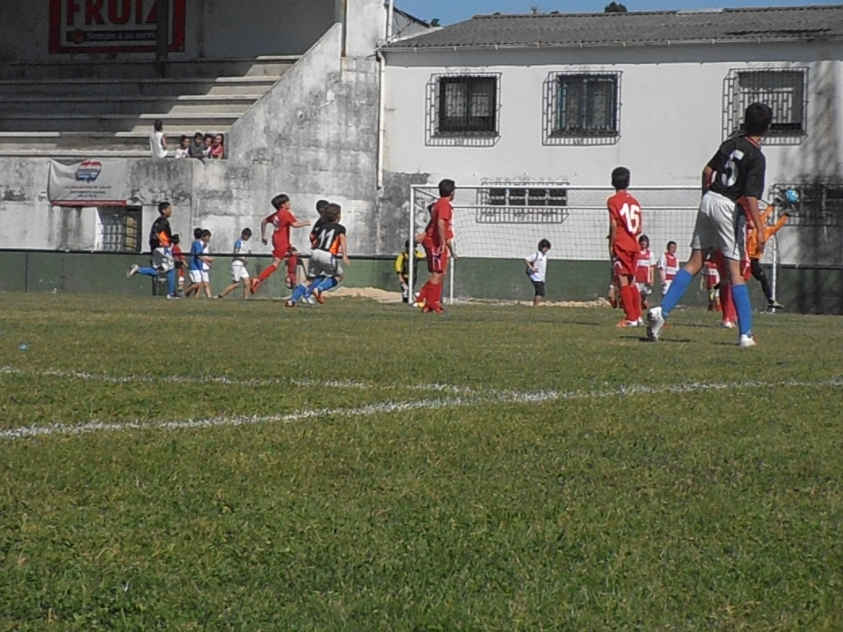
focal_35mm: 138
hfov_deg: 14.3
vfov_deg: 10.7
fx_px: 3361
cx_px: 422
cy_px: 316
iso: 400
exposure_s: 1/640
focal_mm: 24.39
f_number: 15
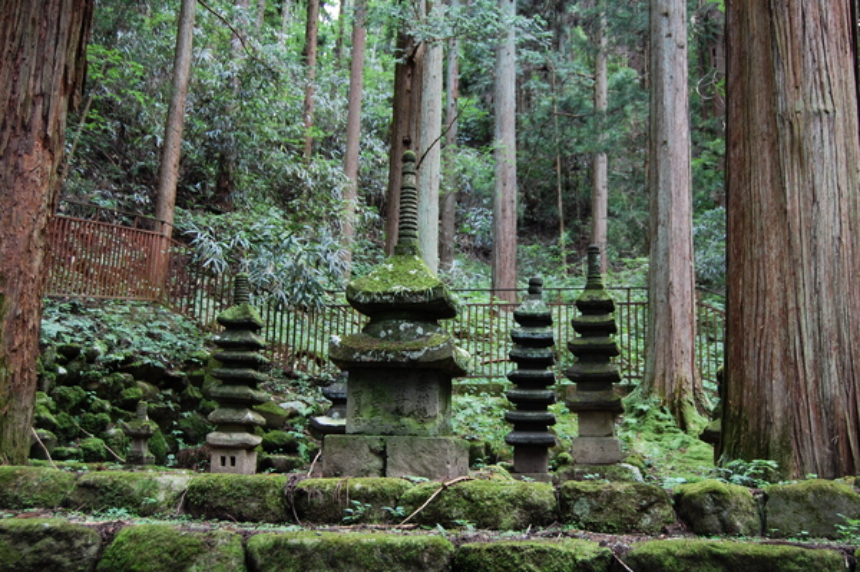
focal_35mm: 39
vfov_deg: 34.2
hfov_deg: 49.6
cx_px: 430
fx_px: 931
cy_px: 286
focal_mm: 26
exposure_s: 1/6
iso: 200
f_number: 4.2
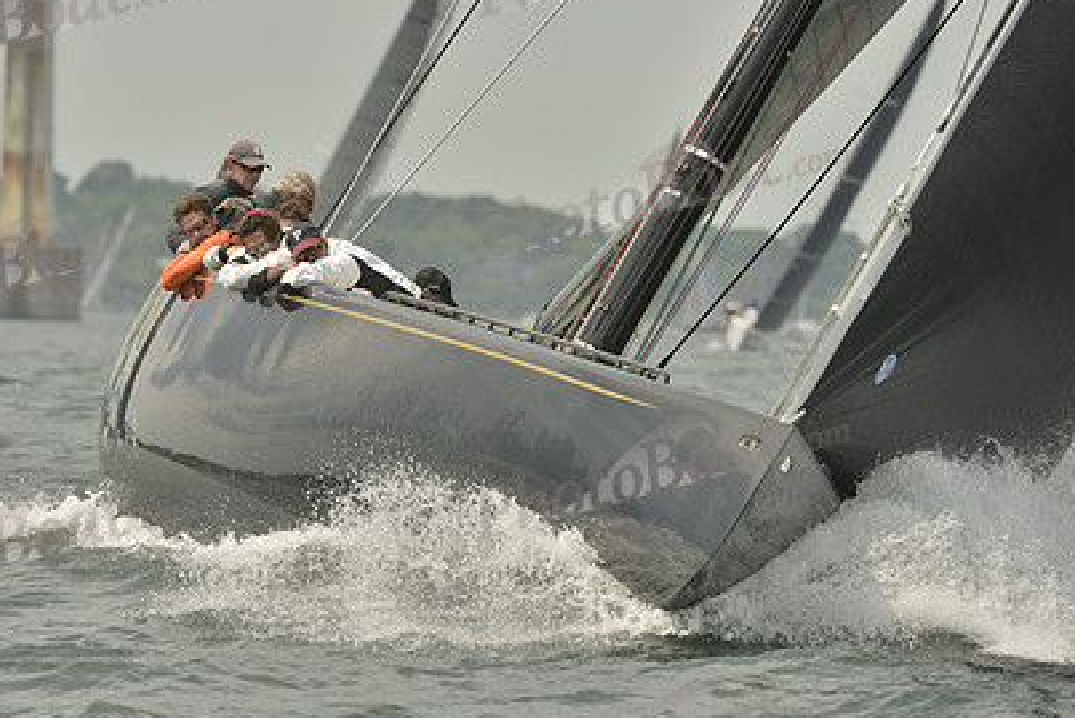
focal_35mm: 446
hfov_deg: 4.6
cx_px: 339
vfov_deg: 3.1
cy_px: 370
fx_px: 13322
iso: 280
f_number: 7.1
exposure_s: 1/1250
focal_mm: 310
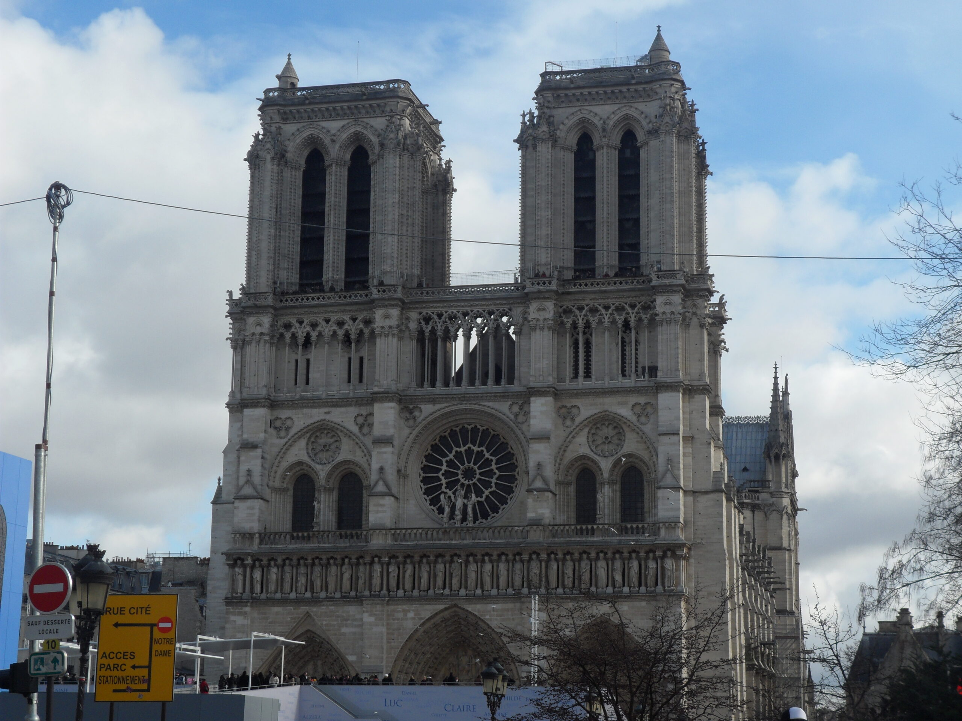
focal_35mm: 63
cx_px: 481
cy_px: 360
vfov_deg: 23.3
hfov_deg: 30.7
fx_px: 1751
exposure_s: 1/250
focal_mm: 11.2
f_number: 5.6
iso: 80
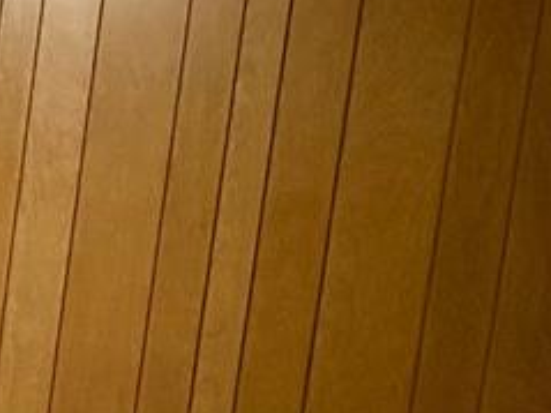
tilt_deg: -2.8
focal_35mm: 60
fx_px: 955
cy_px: 145
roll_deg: -5.0
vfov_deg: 24.3
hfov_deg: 19.1
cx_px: -553
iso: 1000
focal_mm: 2.22
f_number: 2.2
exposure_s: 1/60
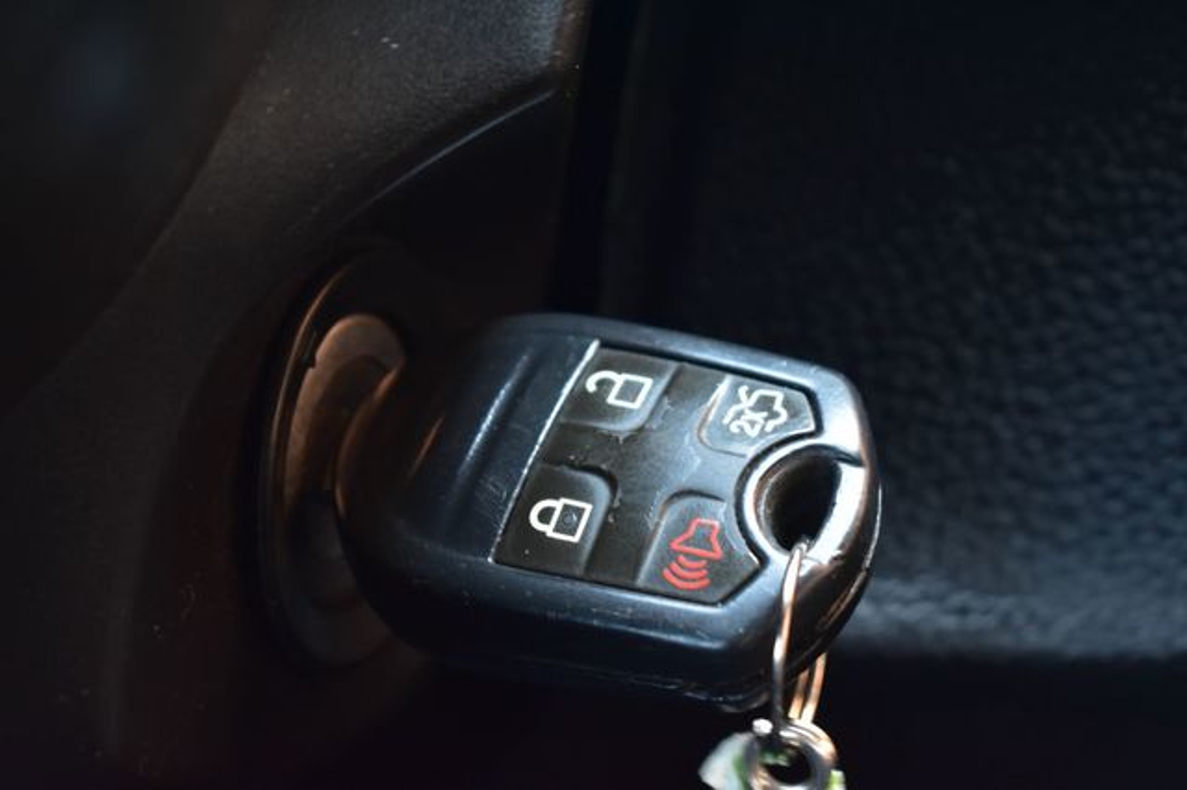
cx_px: 594
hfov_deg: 24.6
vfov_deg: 16.5
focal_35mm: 82
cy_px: 395
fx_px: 2719
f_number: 6.3
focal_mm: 55
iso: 1250
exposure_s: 1/15
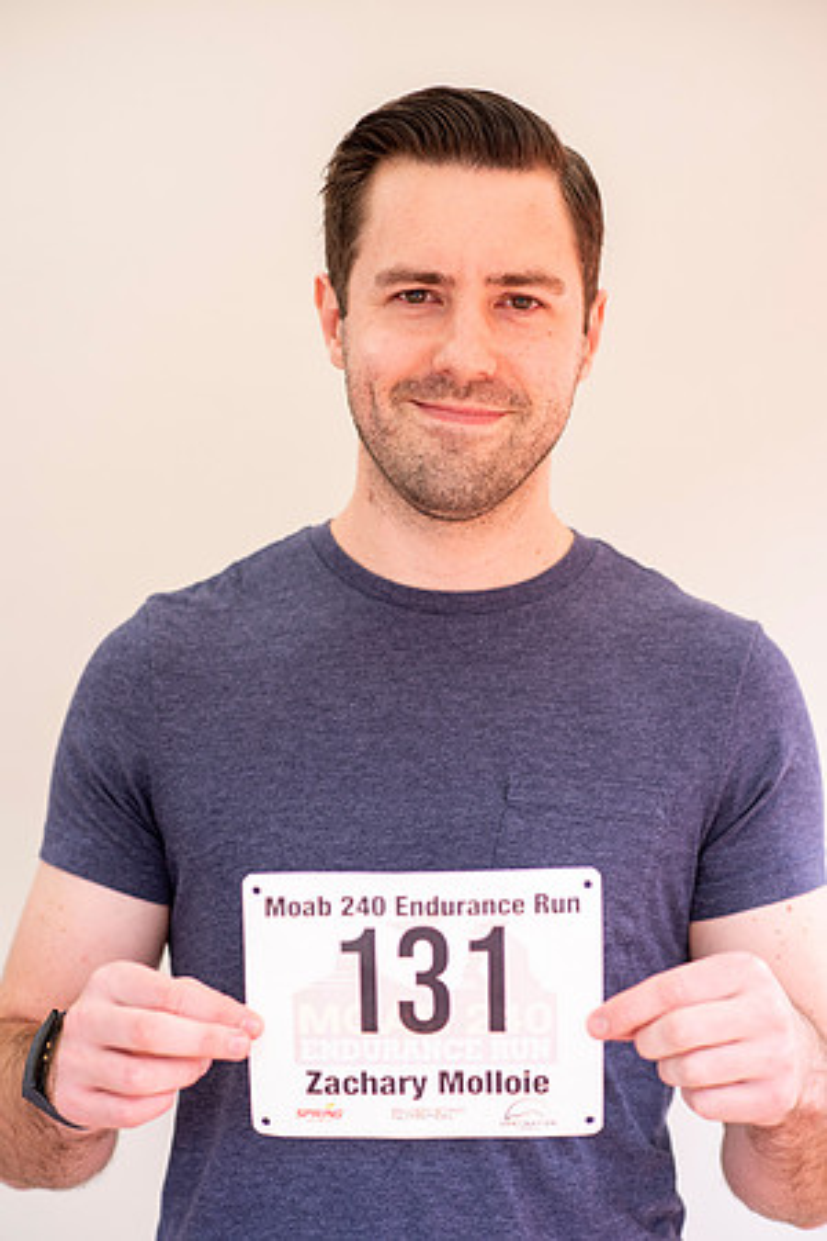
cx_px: 414
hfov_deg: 16.1
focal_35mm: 85
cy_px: 620
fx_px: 2929
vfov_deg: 23.9
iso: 200
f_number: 3.2
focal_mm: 85
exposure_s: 1/200
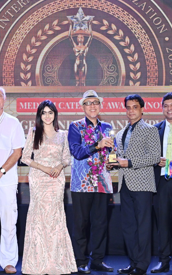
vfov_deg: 26.8
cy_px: 137
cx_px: 54
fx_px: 577
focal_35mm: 77
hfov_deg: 16.9
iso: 2000
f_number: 7.1
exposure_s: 1/200
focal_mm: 50
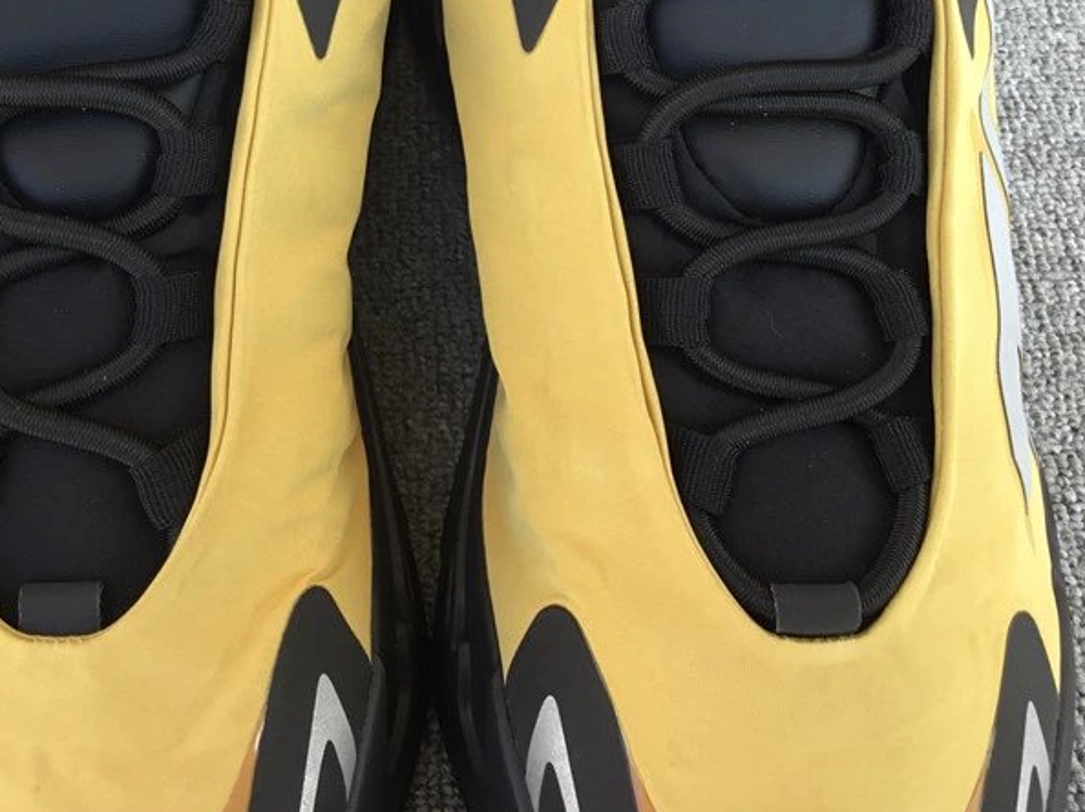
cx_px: 378
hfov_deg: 40.0
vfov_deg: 30.4
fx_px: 1473
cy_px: 224
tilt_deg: -57.3
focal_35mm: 47
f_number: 2.4
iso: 32
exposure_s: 1/100
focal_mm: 3.3
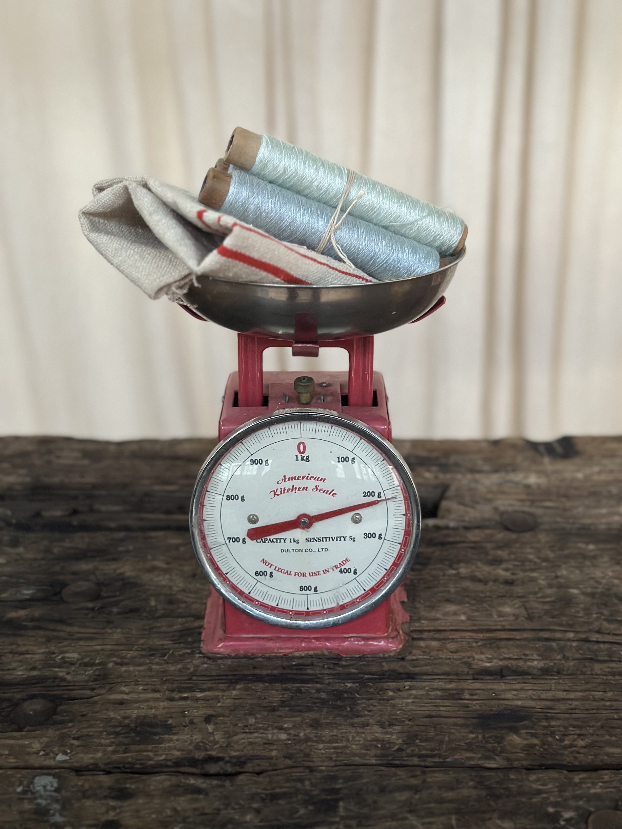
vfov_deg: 39.7
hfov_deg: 30.3
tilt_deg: -24.6
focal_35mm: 48
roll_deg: +0.1
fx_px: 1150
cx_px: 311
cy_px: 414
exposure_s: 1/40
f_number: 1.78
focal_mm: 6.86
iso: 500
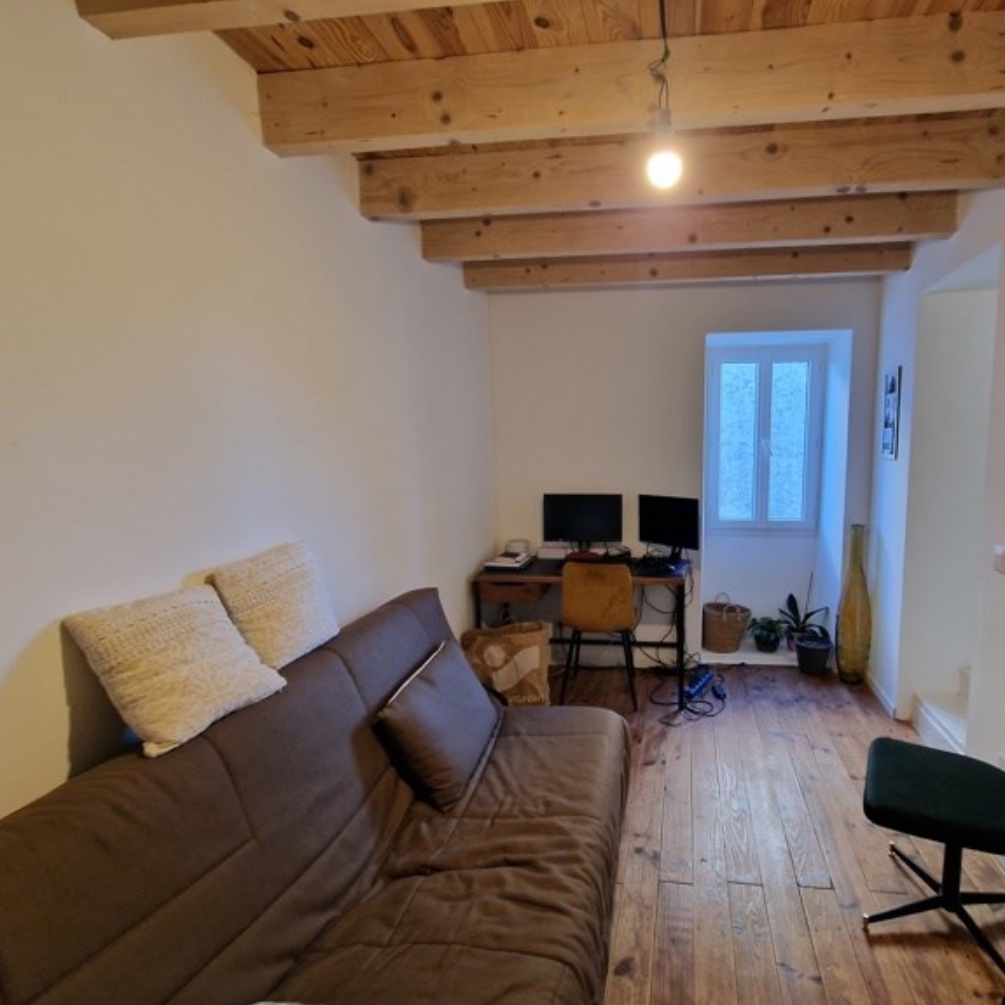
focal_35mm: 16
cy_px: 517
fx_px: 526
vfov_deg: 87.4
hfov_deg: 86.1
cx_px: 612
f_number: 2.2
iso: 250
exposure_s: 1/50
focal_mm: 2.2
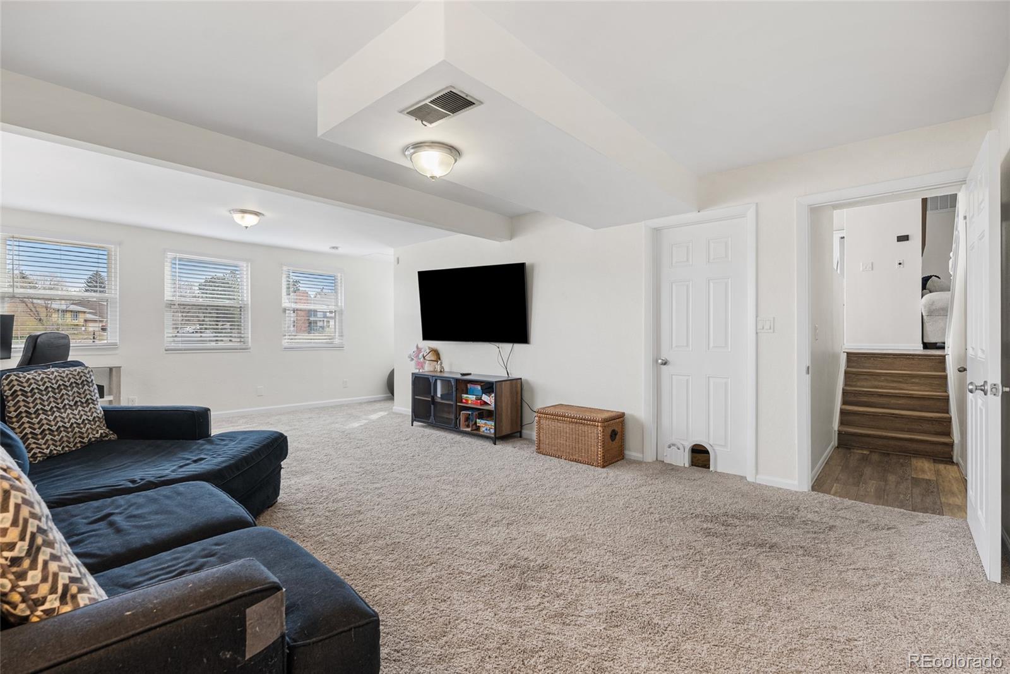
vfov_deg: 73.8
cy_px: 337
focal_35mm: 16
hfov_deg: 96.7
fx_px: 449
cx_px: 505
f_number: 8
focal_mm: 16
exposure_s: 1/2.5
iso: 200
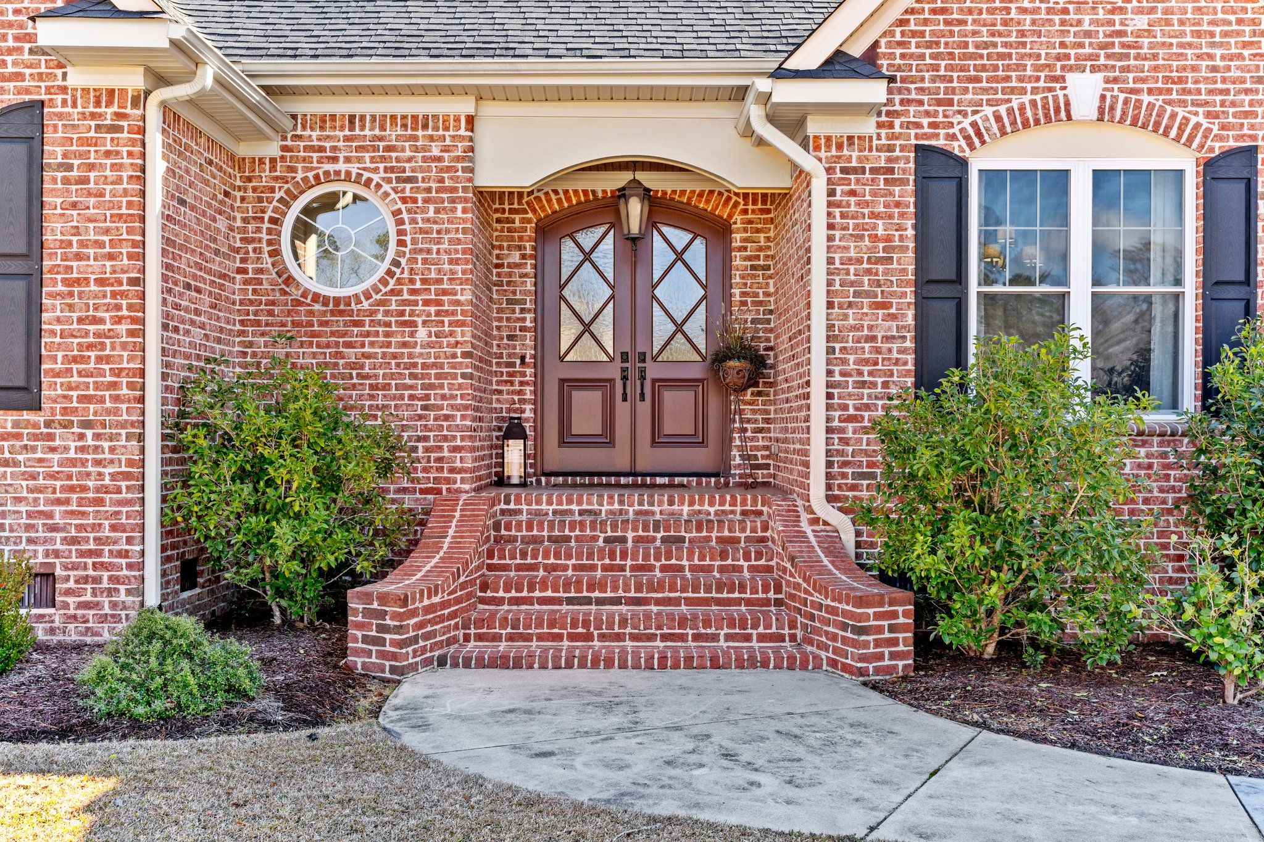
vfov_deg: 38.9
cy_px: 421
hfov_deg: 55.8
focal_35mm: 34
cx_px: 632
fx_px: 1194
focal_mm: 34
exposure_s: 1/250
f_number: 6.3
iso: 125
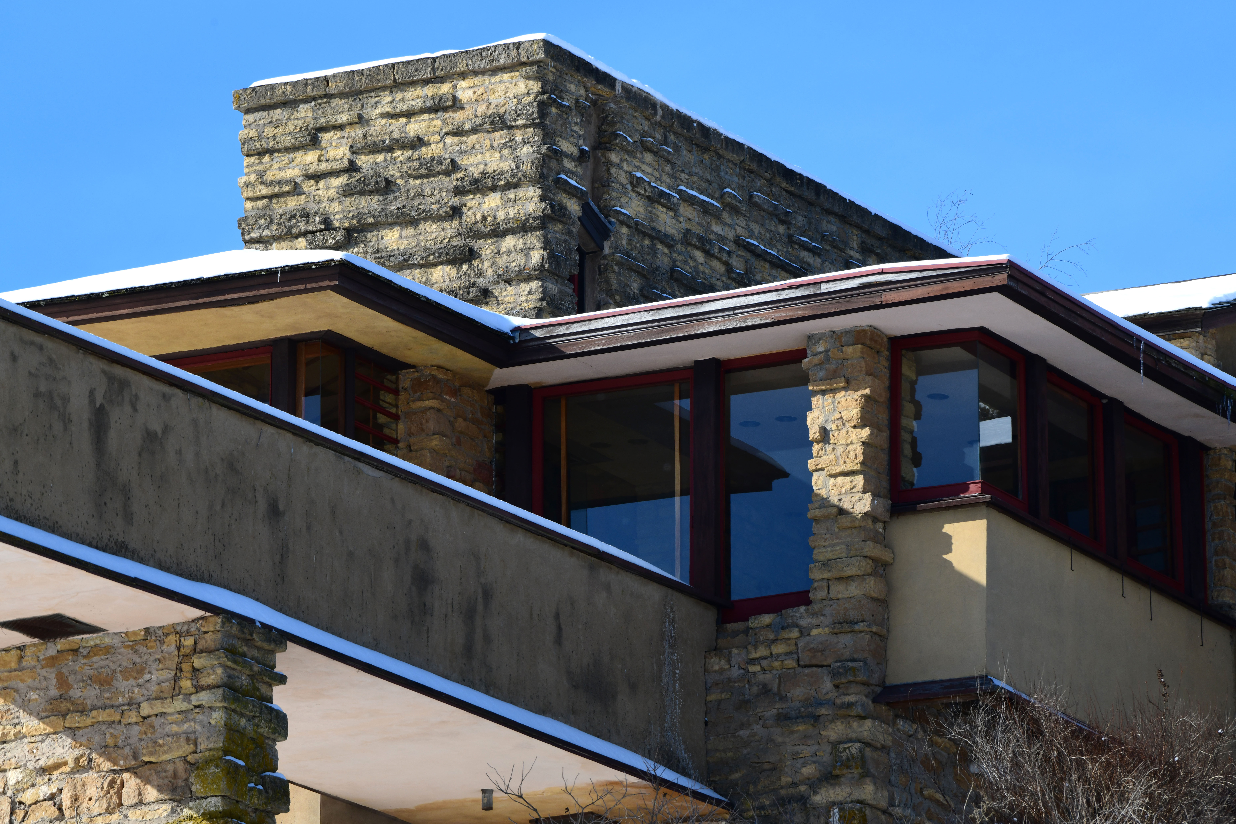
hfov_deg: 6.4
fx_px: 10986
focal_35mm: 320
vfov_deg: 4.3
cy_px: 412
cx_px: 618
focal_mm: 320
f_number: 11
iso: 320
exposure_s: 1/400
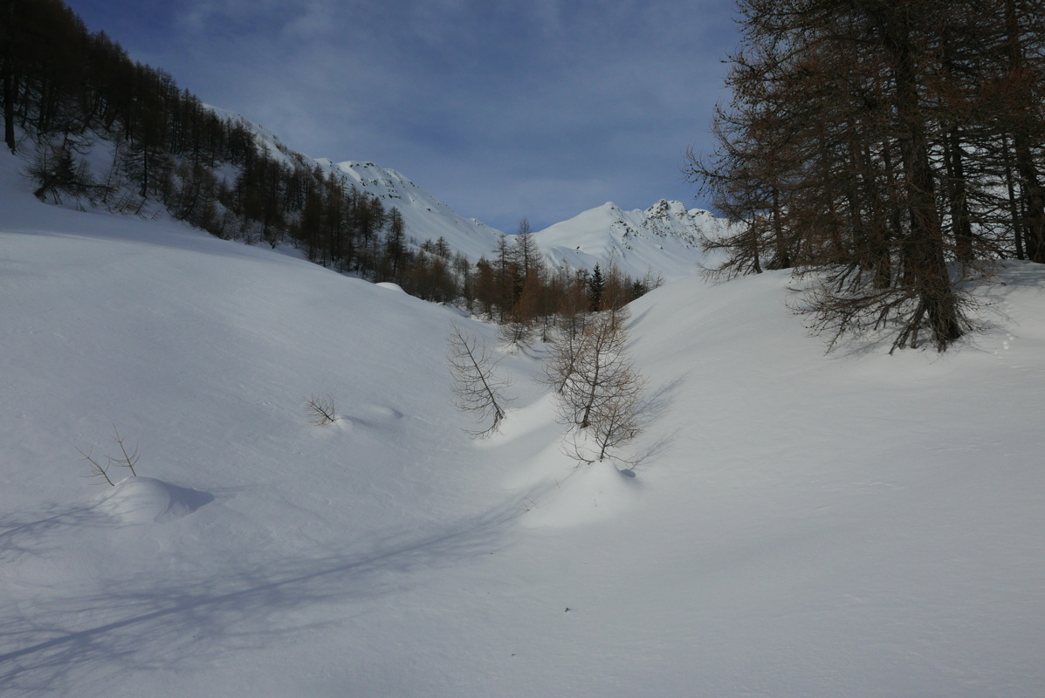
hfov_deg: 73.7
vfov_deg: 53.2
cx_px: 522
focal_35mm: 24
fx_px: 697
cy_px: 349
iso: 200
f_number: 5.6
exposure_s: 1/2500
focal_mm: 10.9
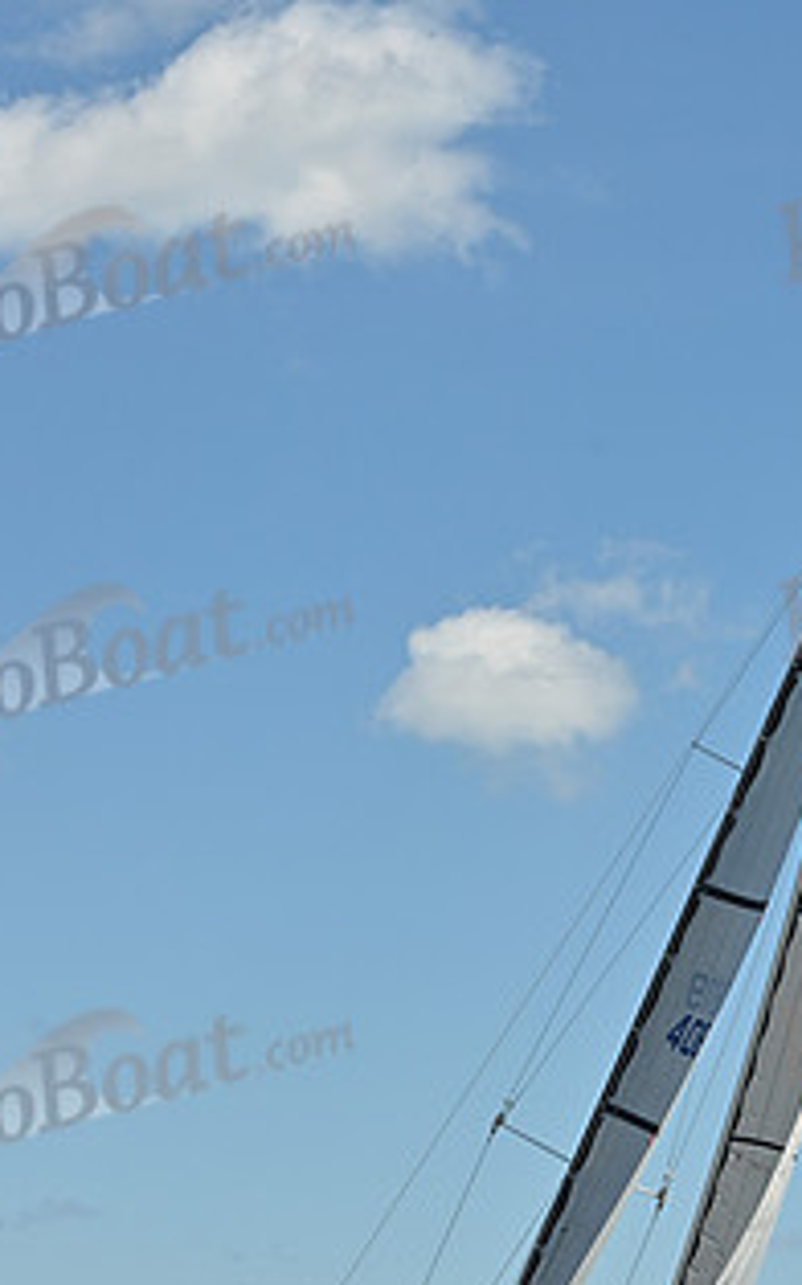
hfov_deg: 8.9
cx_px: 567
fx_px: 5146
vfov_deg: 14.2
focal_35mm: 147
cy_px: 827
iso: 250
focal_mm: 78
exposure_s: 1/1250
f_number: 8
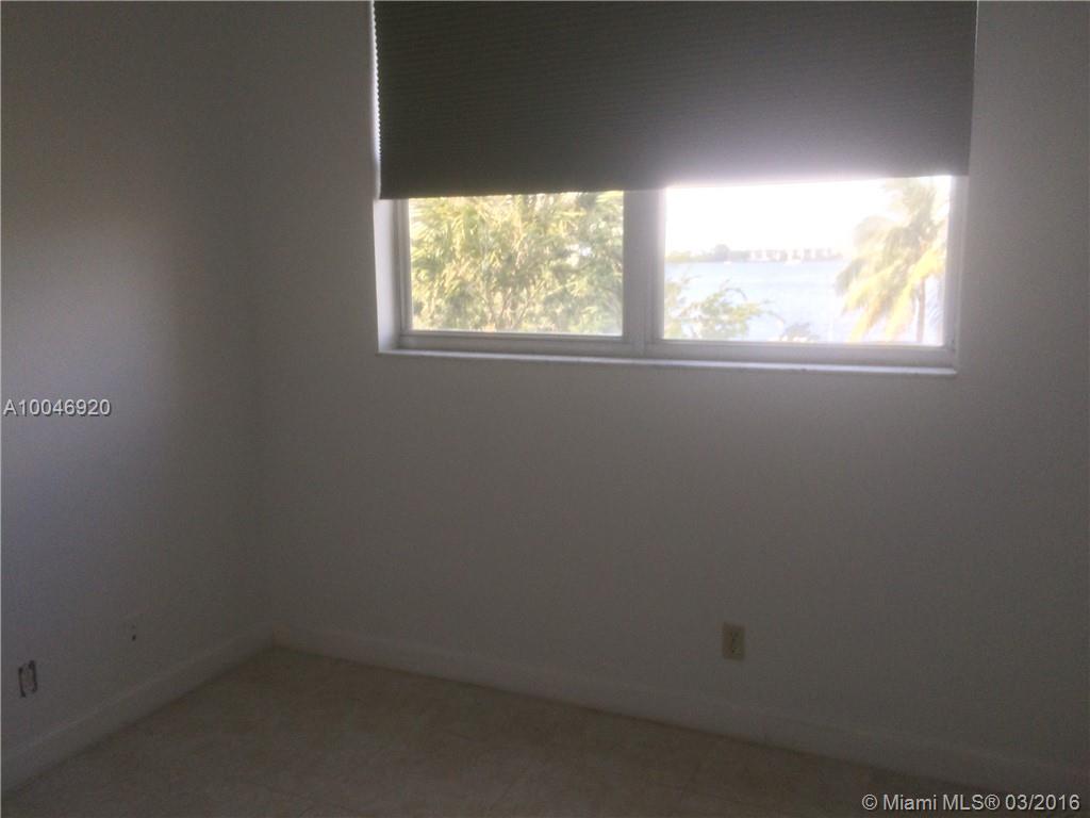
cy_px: 409
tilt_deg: -7.2
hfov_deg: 61.7
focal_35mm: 29
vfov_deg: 48.2
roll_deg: +1.4
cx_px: 545
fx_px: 913
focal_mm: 4.15
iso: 64
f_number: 2.2
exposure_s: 1/120
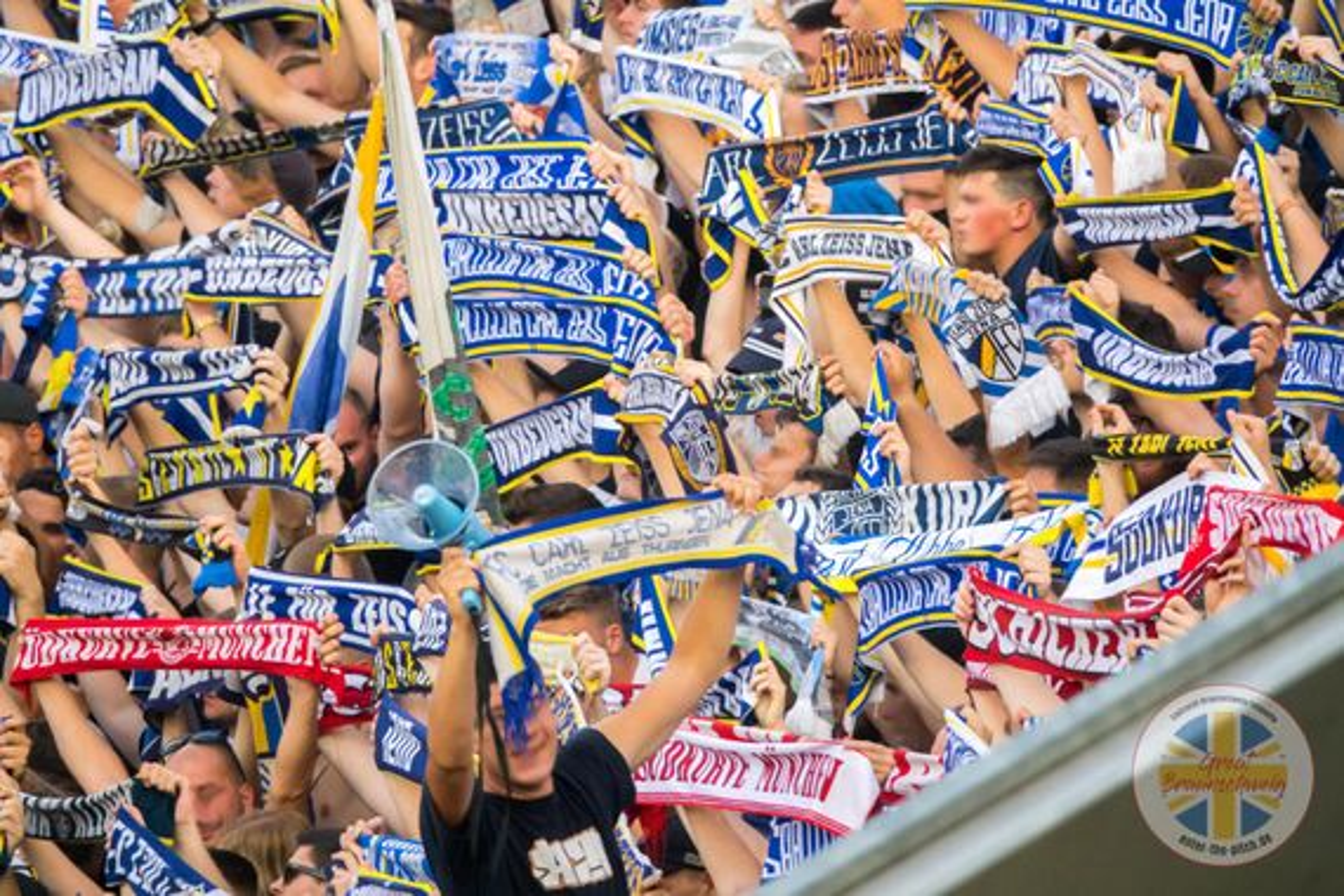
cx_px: 672
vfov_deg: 2.3
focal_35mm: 600
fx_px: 22398
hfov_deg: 3.4
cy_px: 448
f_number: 4
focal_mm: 220
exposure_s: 1/500
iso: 800
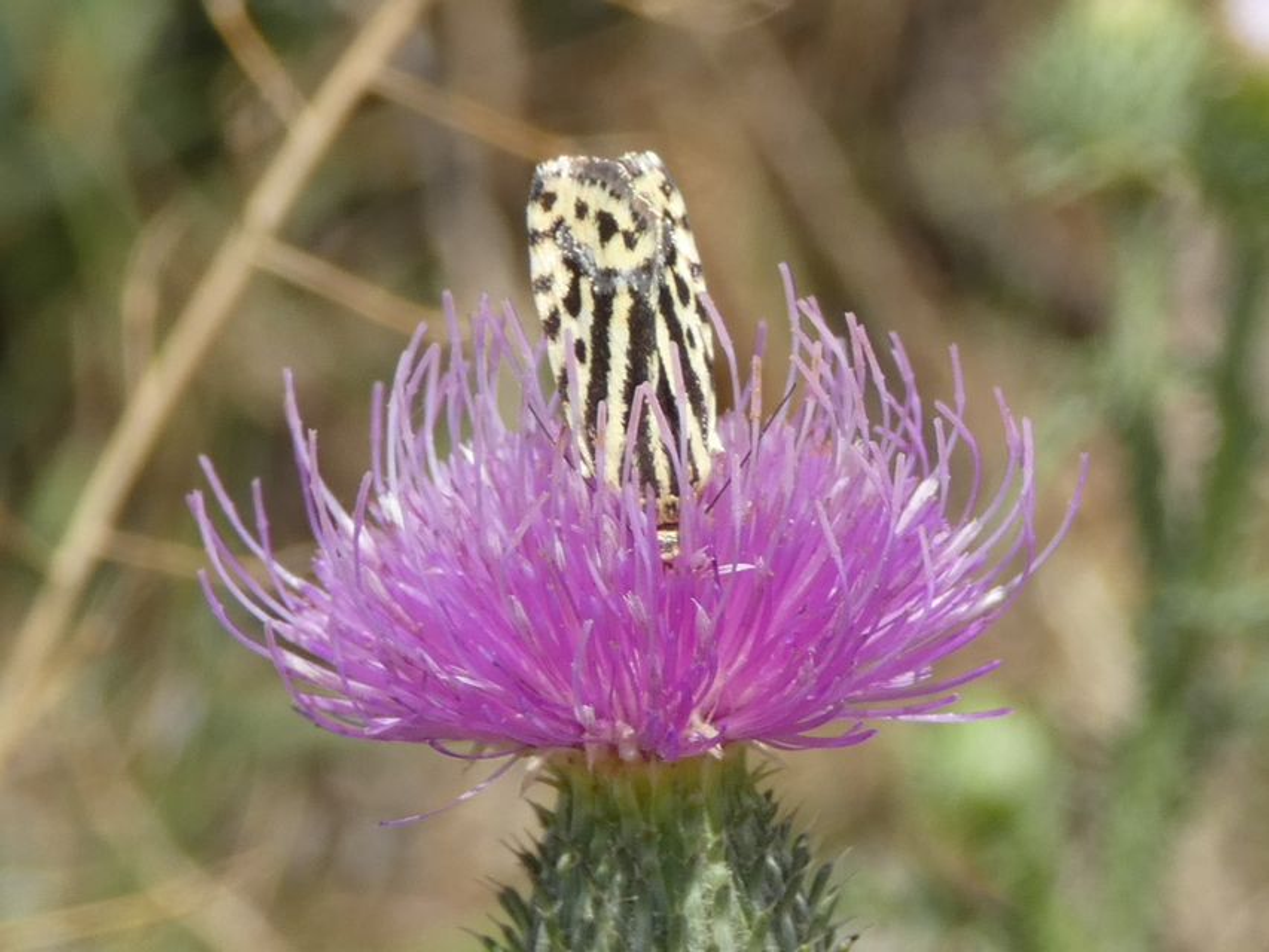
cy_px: 476
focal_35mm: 74
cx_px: 634
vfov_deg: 19.9
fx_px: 2713
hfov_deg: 26.3
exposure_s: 1/250
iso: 80
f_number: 4.4
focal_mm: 13.3
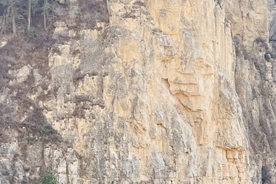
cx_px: 307
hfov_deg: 20.6
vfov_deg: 14.6
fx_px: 721
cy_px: 95
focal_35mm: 94
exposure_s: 1/529
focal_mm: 5.1
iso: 50
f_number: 1.6
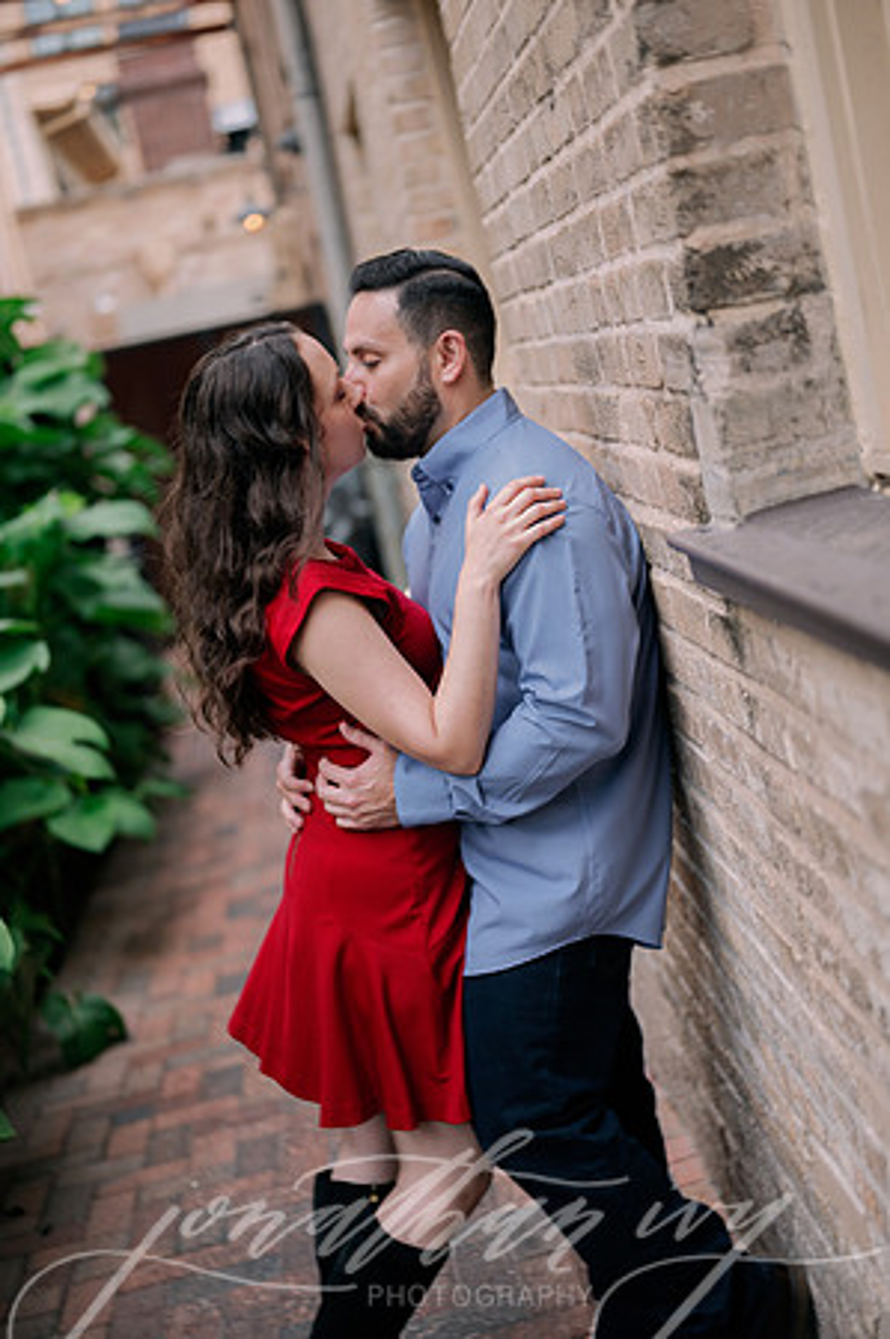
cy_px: 670
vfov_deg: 39.6
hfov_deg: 26.9
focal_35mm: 50
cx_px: 445
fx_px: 1858
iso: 320
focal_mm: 50
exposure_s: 1/200
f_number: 2
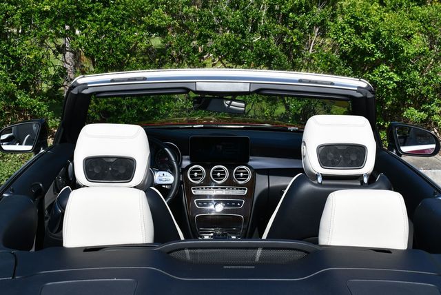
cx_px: 220
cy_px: 148
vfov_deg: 23.4
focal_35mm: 58
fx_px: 711
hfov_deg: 34.5
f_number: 9
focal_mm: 29
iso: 100
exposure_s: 1/320
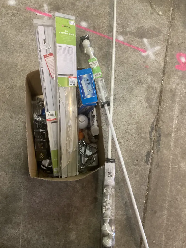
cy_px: 124
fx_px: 201
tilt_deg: -72.9
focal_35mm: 28
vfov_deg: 63.4
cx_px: 93
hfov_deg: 49.7
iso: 400
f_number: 1.8
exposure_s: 1/33
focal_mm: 3.99
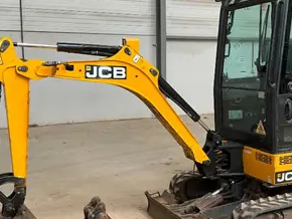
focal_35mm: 48
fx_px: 405
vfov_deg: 30.3
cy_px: 126
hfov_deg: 39.5
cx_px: 175
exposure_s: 1/65
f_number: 1.8
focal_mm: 3
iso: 64
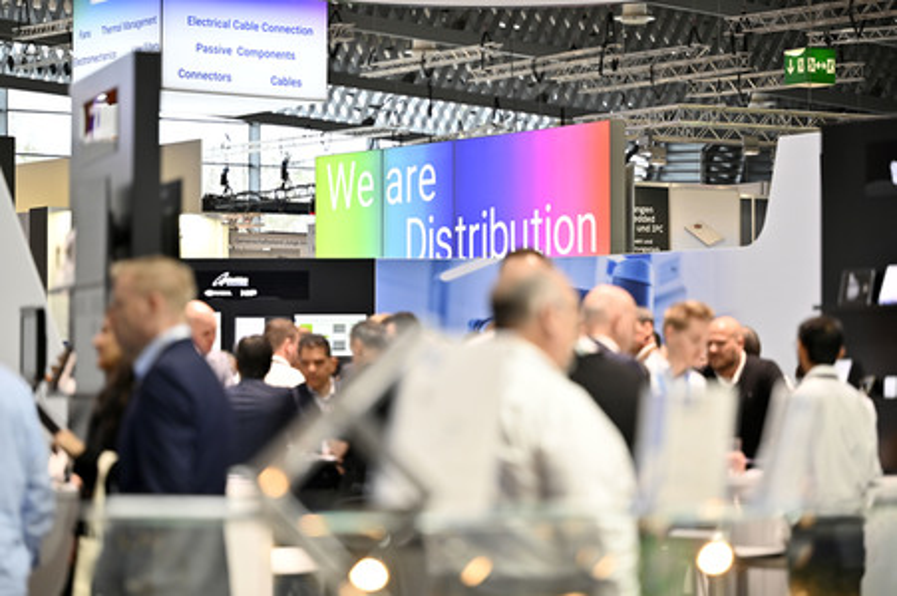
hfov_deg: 15.2
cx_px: 448
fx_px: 3361
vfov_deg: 10.1
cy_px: 298
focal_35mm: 135
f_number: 2.8
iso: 800
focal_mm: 135
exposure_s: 1/320
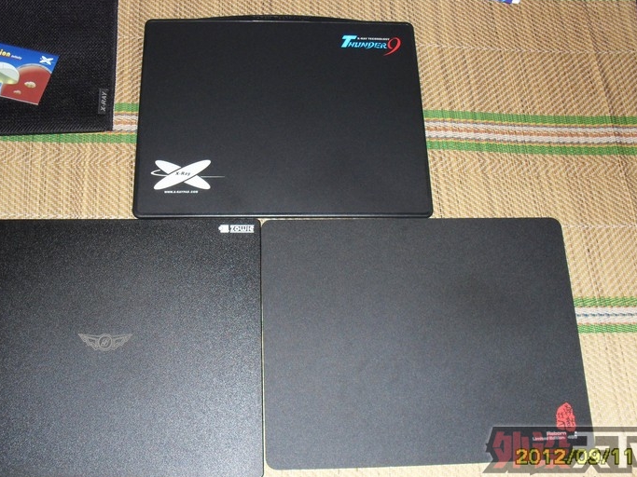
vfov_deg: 35.1
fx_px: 754
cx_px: 292
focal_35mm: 41
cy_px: 231
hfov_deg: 45.7
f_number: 3.2
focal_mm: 6.3
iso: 200
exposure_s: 1/45
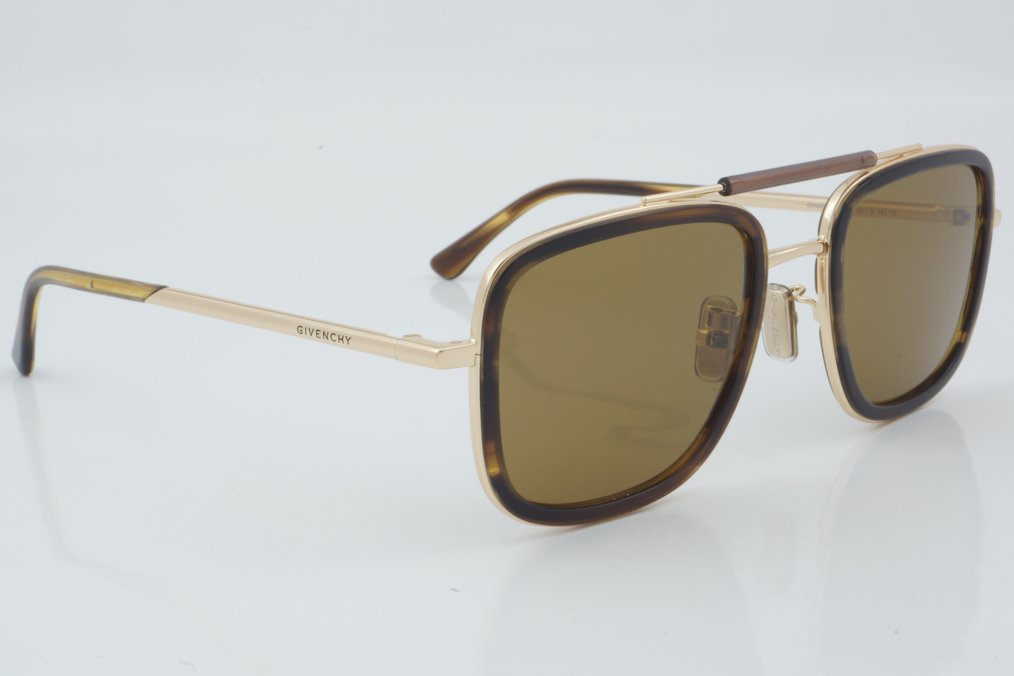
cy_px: 338
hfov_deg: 27.0
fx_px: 2112
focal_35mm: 75
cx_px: 507
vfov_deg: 18.2
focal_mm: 50
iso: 100
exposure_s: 1/3
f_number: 29
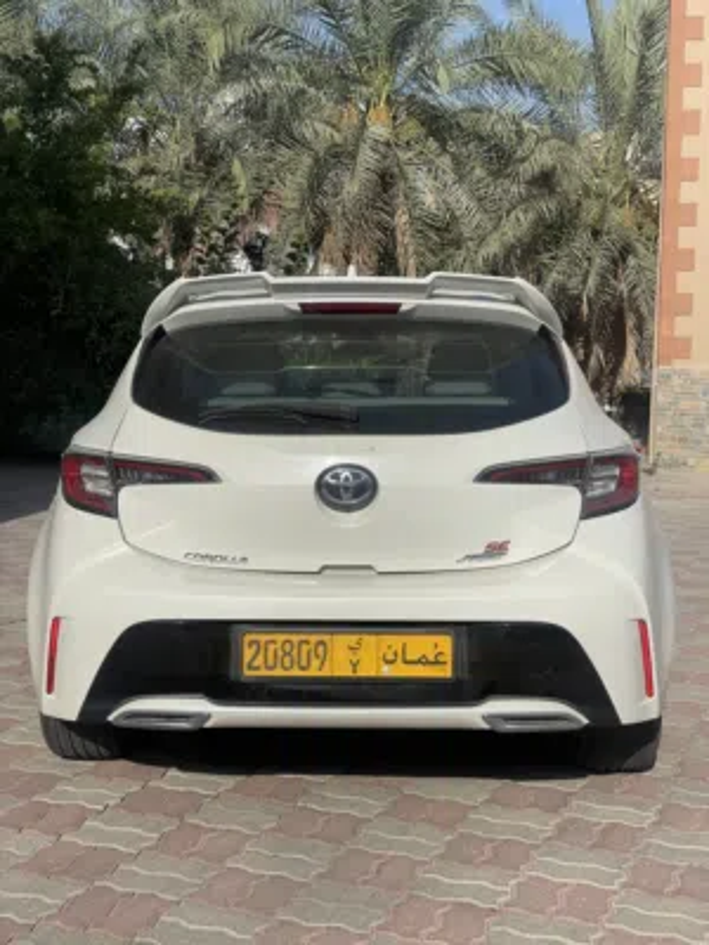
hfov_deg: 28.0
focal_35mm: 52
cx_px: 354
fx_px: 1420
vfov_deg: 36.8
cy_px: 472
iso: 25
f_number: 2
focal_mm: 6
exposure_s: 1/2994
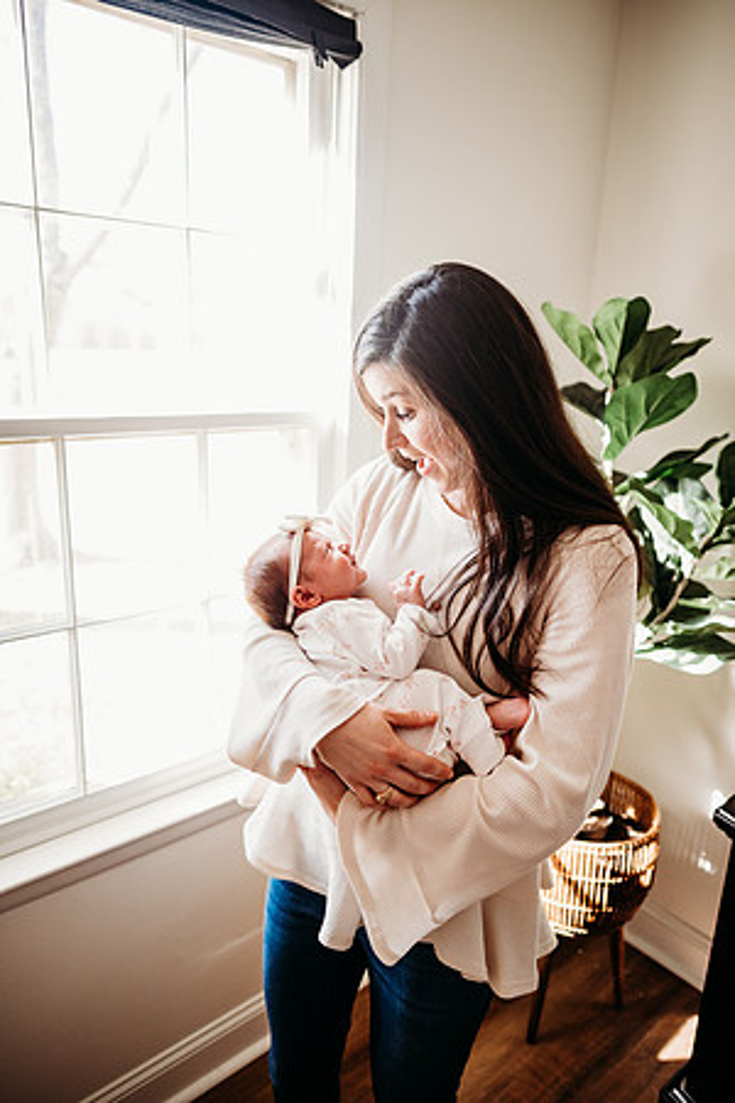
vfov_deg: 73.7
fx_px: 735
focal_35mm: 24
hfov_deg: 53.1
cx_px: 368
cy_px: 552
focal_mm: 24
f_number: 1.8
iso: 640
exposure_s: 1/500
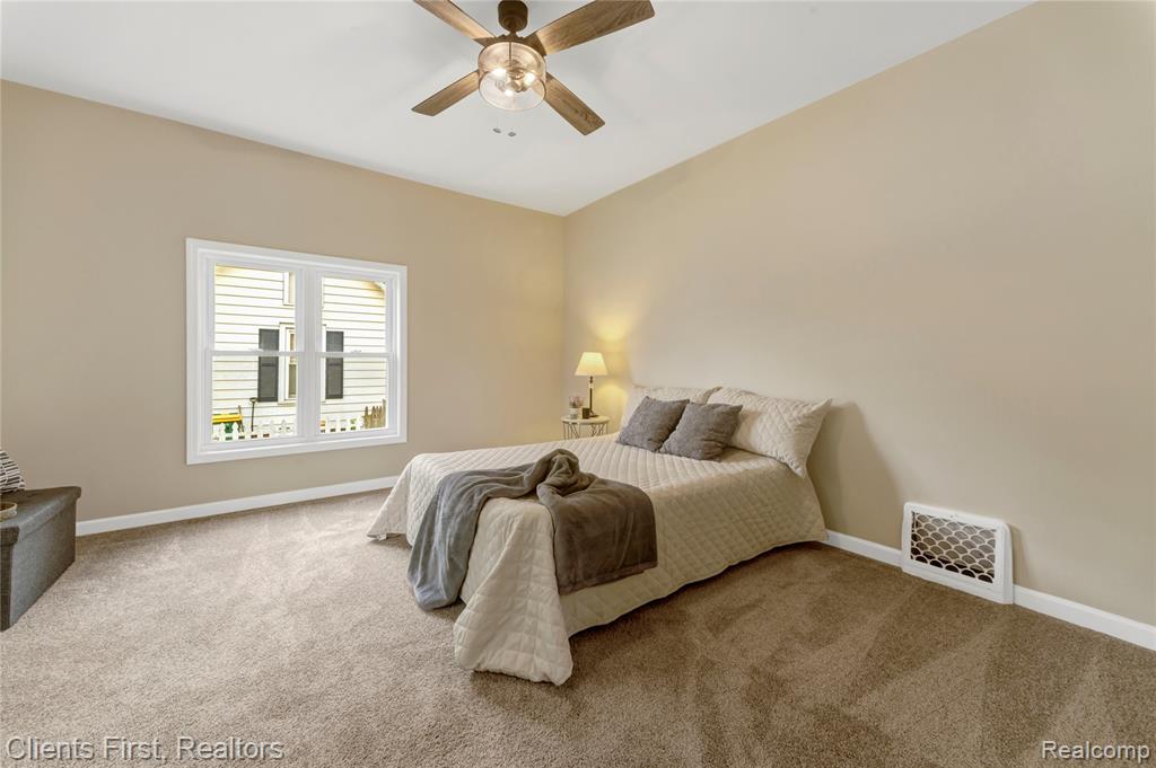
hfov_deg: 104.3
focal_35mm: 14
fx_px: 449
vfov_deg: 81.1
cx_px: 578
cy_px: 384
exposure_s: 1/25
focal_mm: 14
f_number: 9
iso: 360
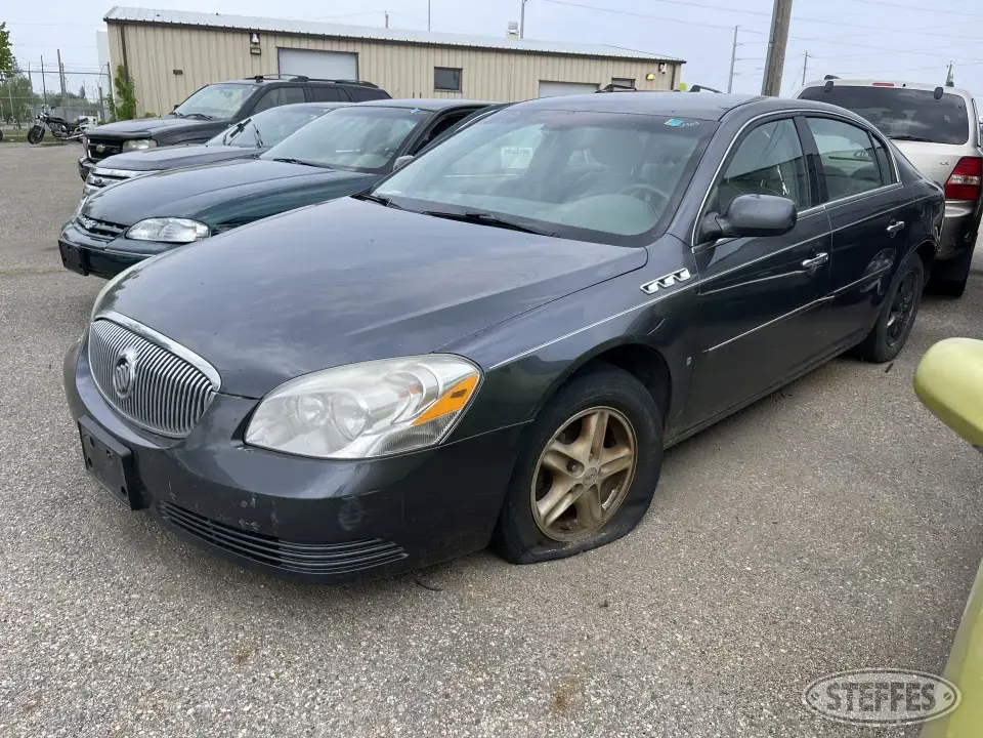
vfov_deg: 53.1
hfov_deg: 67.3
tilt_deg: -15.6
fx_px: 738
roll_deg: +1.2
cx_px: 492
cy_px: 369
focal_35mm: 26
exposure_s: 1/1618
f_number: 1.6
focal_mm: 5.1
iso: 32
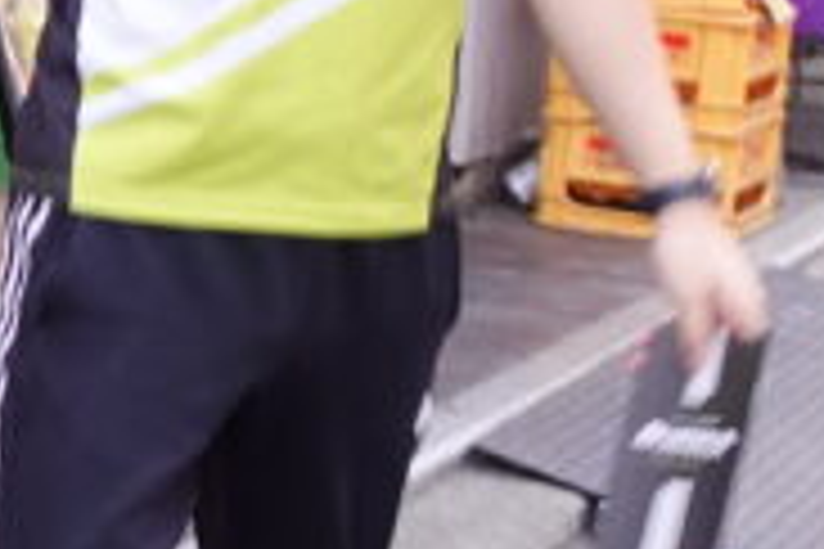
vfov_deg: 10.2
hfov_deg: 12.7
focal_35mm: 134
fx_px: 3067
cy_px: 191
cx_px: -986
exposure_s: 1/30
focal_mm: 9.4
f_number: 2.8
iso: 125
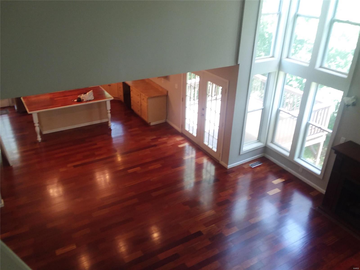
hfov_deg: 61.7
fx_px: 302
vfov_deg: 48.2
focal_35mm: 29
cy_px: 135
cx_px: 180
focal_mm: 2.47
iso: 64
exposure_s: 1/30
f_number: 1.9
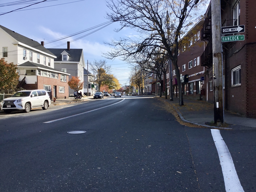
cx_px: 128
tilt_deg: -0.7
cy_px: 96
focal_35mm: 31
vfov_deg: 45.4
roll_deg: -0.5
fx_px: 229
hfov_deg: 58.4
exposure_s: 1/1314
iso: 25
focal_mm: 3.3
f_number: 2.4
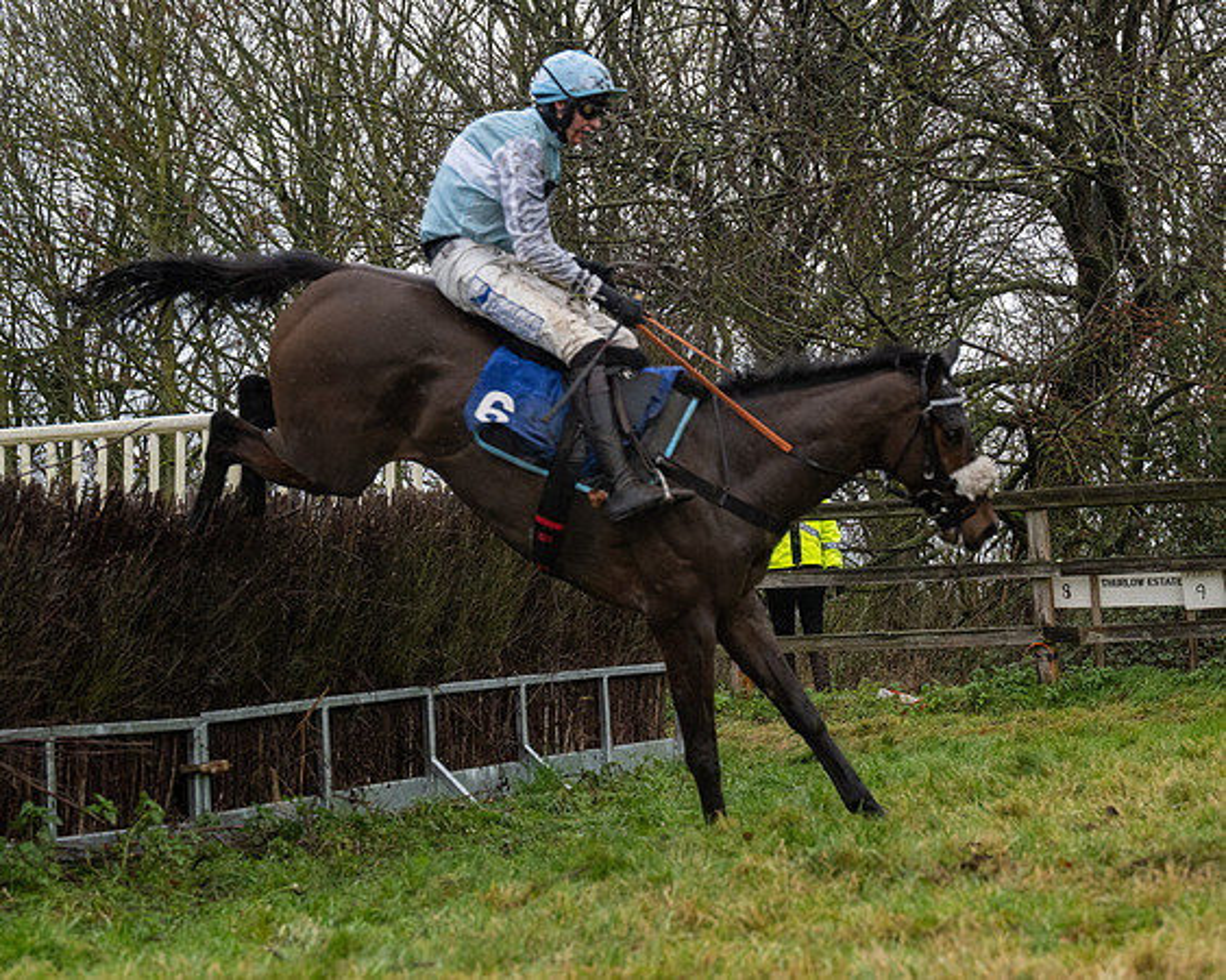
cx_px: 834
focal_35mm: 94
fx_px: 3412
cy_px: 554
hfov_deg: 20.3
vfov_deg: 16.3
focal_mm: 70
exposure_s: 1/1250
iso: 800
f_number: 4
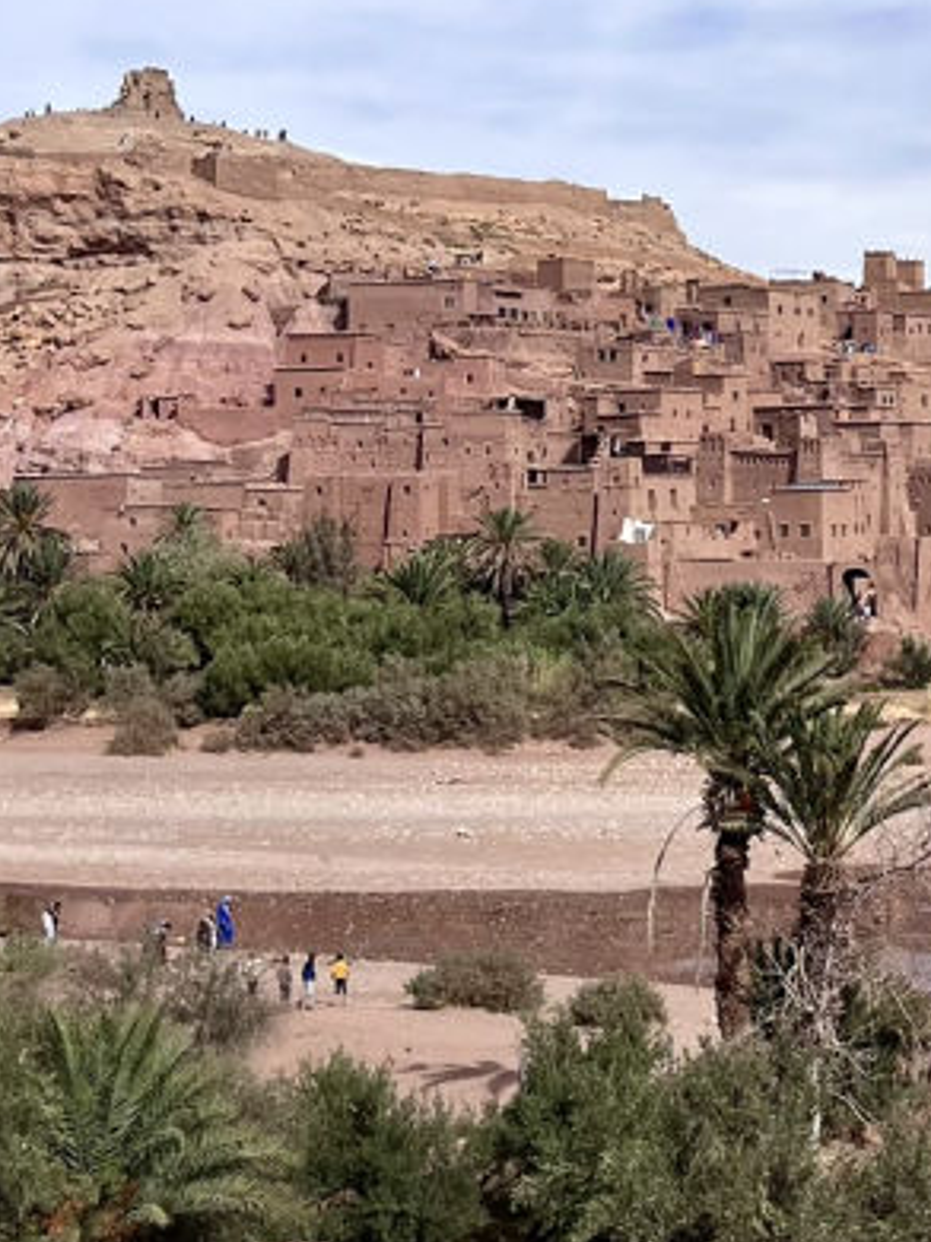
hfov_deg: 18.3
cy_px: 292
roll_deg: +1.6
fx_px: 2834
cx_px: 894
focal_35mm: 79
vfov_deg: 24.4
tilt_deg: +4.5
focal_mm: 5.1
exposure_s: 1/6494
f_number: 1.6
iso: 50
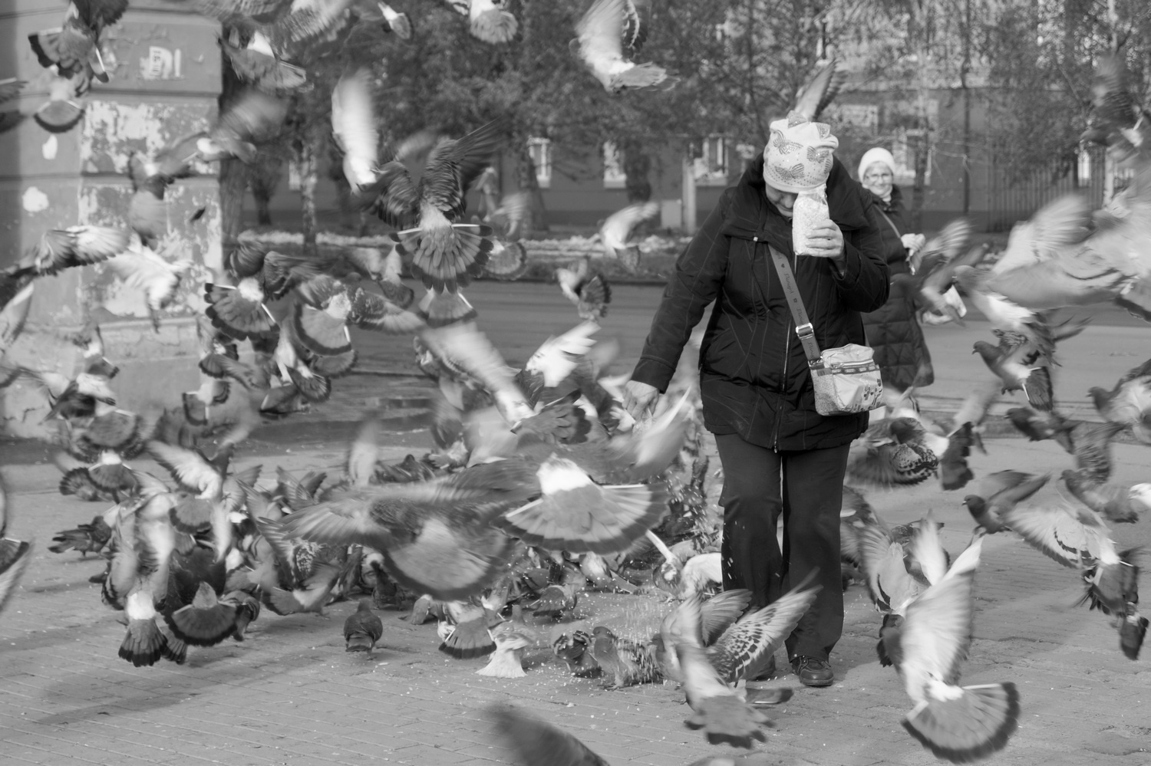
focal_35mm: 82
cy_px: 383
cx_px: 576
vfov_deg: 16.5
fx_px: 2637
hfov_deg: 24.6
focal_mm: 55
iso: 100
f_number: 5.6
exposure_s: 1/160
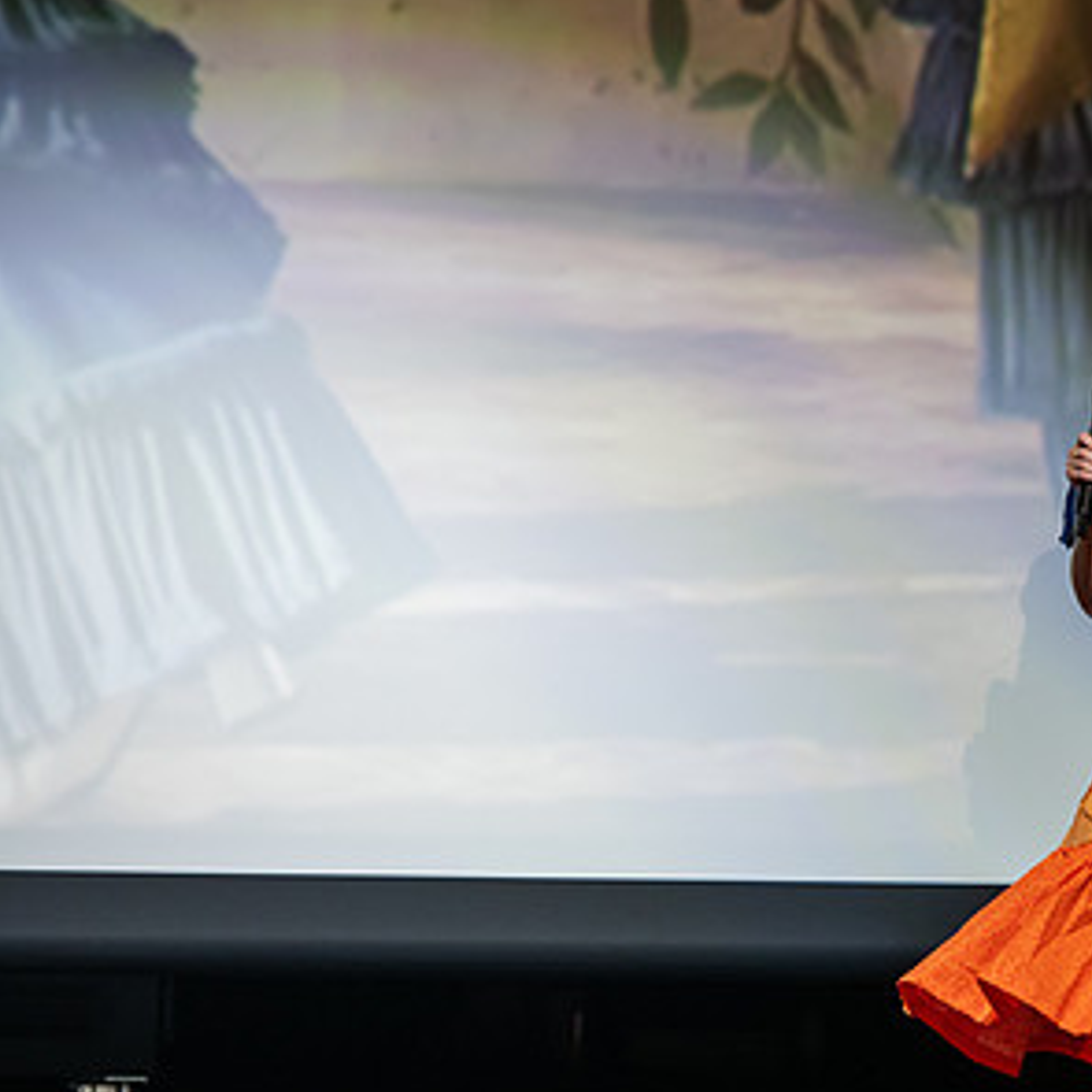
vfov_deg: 7.5
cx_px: 1070
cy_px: 679
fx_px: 8352
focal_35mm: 234
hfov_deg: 7.5
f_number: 3.5
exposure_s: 1/250
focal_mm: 140
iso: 2500
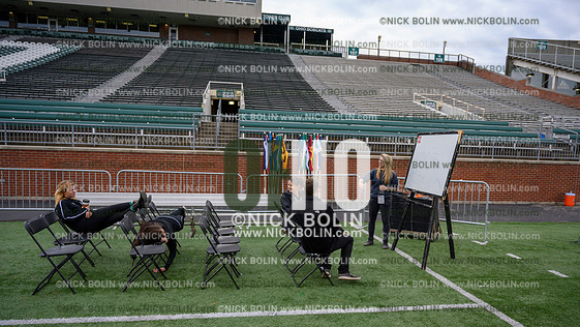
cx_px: 297
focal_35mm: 26
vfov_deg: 44.3
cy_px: 189
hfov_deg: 71.9
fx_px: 400
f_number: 4
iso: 125
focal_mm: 24
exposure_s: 1/320
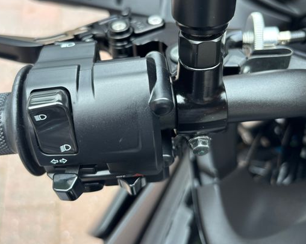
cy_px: 111
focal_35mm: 32
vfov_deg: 45.7
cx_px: 126
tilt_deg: -57.8
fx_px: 290
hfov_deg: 55.4
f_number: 1.6
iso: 50
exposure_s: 1/121
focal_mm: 5.96
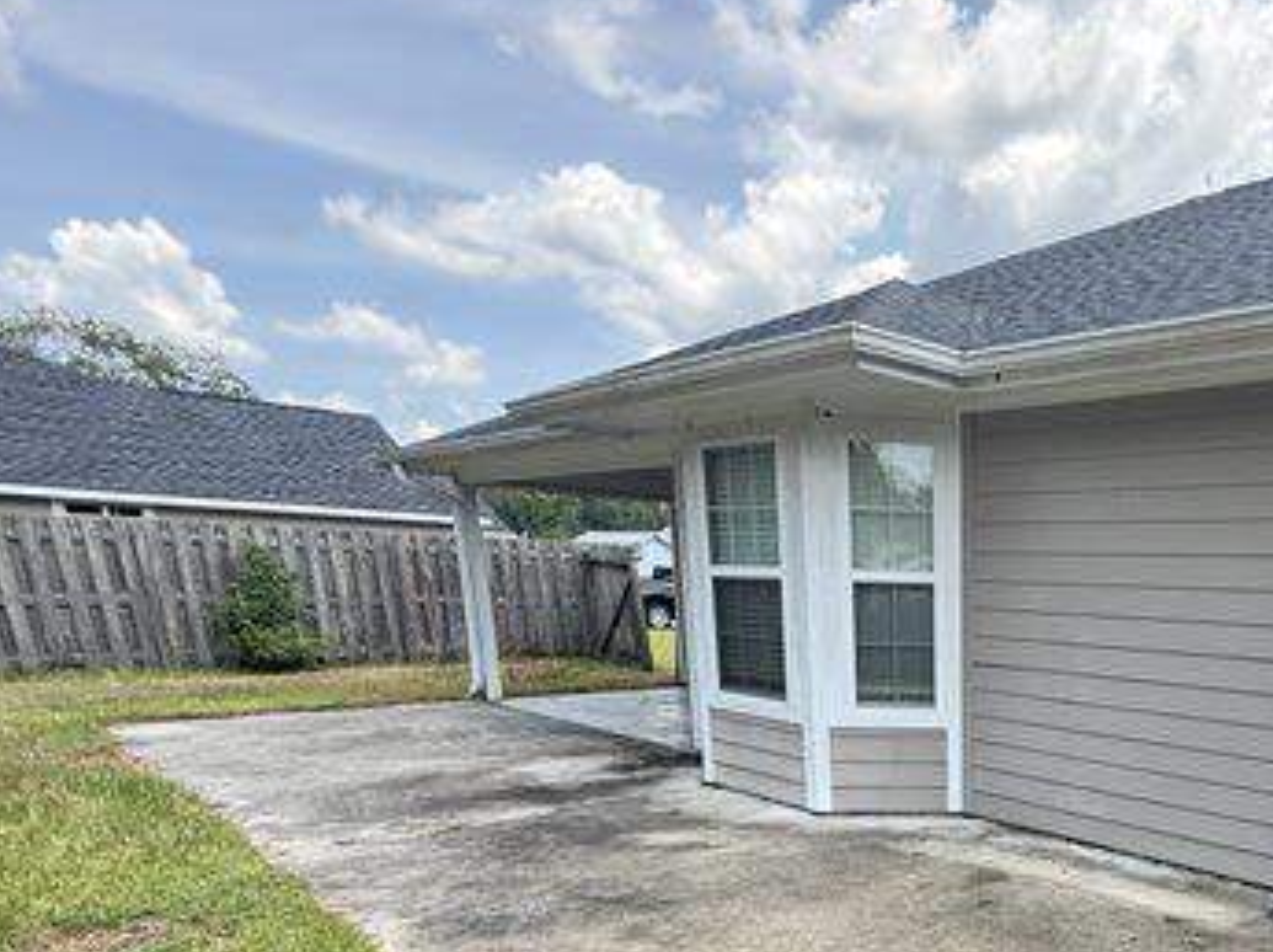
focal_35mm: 26
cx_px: 1111
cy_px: 838
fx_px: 955
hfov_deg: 59.0
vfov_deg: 48.1
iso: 50
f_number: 2.2
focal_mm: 2.22
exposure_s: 1/411
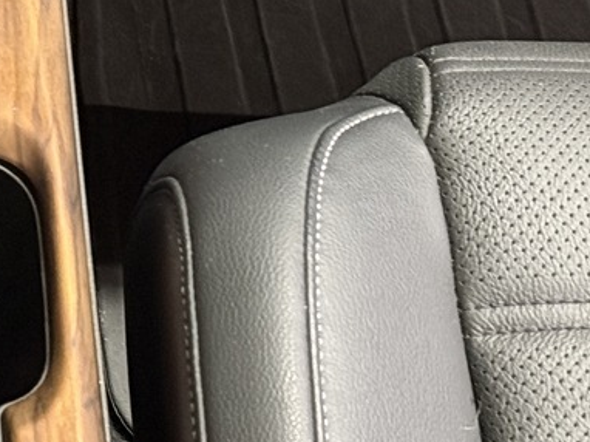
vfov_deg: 8.1
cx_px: -293
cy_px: -159
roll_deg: -0.8
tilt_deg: -42.9
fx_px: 3083
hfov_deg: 10.6
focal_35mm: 181
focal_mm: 6.76
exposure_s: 1/37
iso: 500
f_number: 1.78
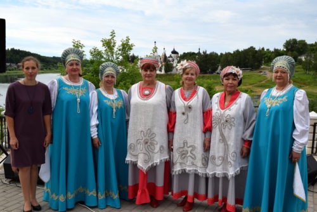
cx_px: 158
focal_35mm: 38
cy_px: 106
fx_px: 330
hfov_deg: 51.3
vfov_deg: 35.5
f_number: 9
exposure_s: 1/320
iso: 200
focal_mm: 25
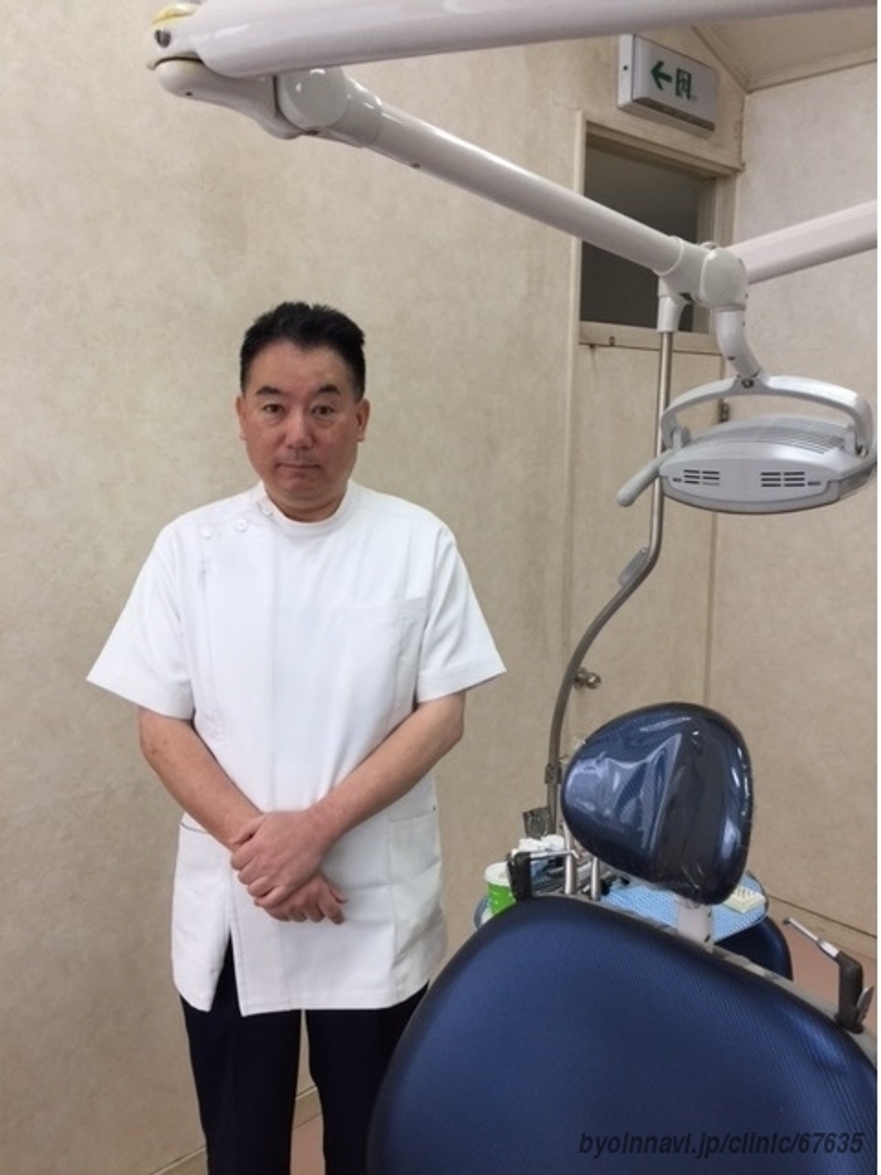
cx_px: 440
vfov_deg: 61.7
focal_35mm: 29
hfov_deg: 48.2
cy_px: 588
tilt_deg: -7.4
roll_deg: -0.7
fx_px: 984
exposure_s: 1/30
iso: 40
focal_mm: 4.15
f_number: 2.2
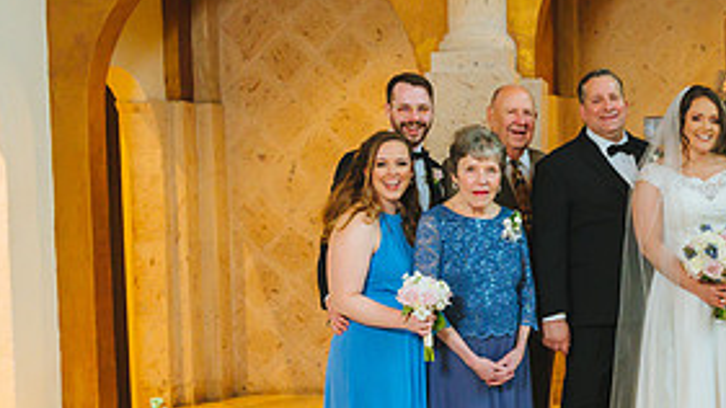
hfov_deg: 29.4
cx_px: 723
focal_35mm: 67
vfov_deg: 17.9
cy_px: 292
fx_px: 1290
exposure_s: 1/160
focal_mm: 31
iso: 4000
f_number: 4
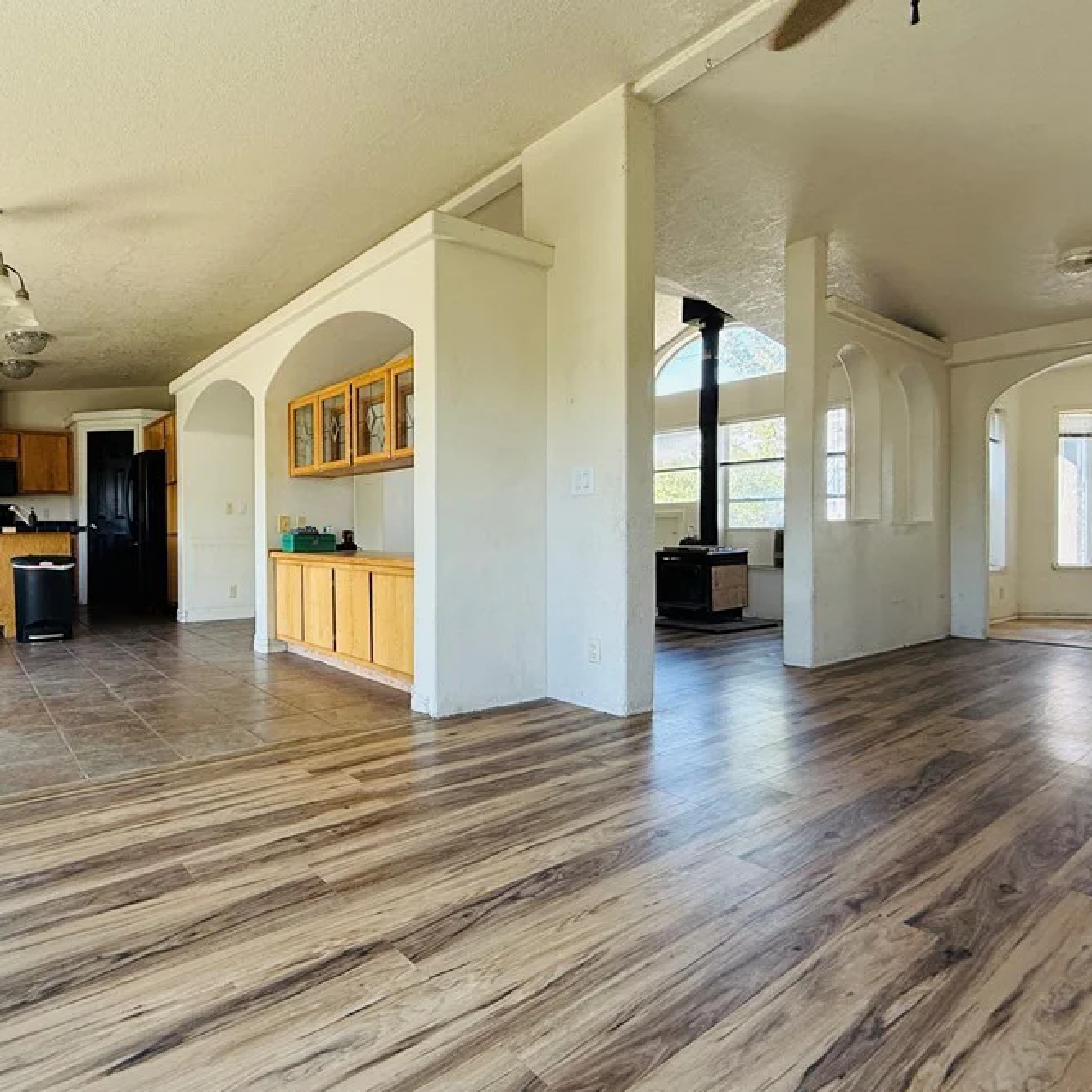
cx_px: 380
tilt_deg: +0.4
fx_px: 678
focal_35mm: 19
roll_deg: -0.4
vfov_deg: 77.7
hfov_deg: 75.7
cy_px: 539
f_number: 2.2
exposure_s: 1/99
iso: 125
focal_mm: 2.22
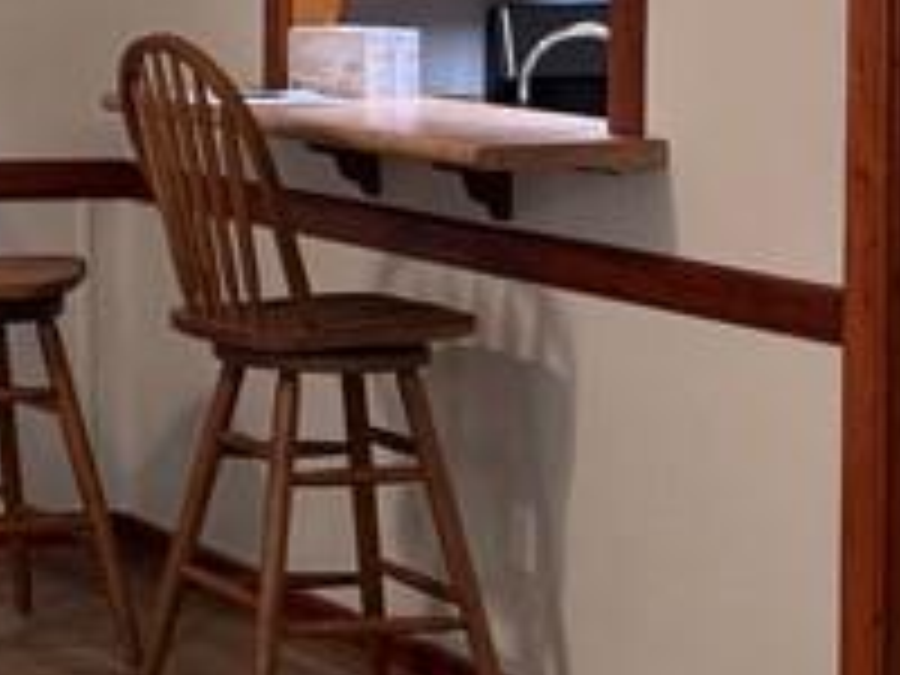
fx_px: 3198
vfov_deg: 12.0
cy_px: 104
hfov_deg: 13.5
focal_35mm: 123
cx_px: -936
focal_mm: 6.76
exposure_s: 1/60
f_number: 1.78
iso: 160
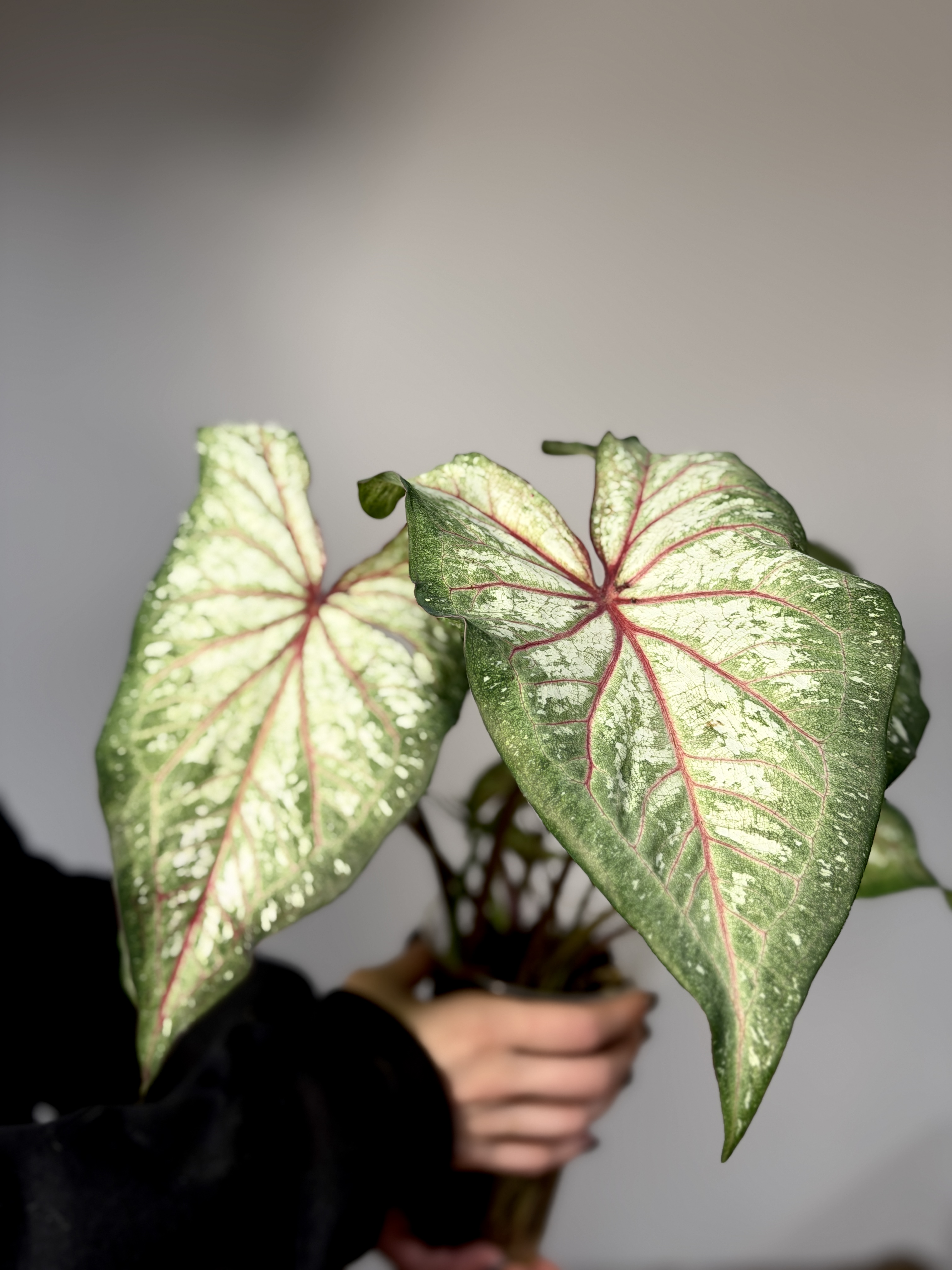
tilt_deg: -7.3
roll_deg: +1.0
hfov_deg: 30.3
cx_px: 476
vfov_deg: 39.7
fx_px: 1760
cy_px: 635
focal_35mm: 48
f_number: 1.78
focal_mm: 6.76
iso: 50
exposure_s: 1/100
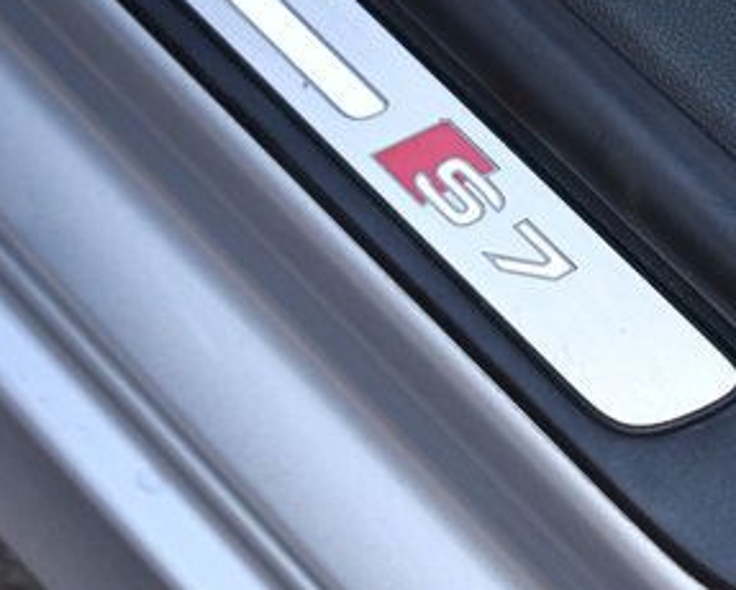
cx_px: 592
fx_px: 3422
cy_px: 309
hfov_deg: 12.2
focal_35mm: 157
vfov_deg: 9.9
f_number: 5.6
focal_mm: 50
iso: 800
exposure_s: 1/250
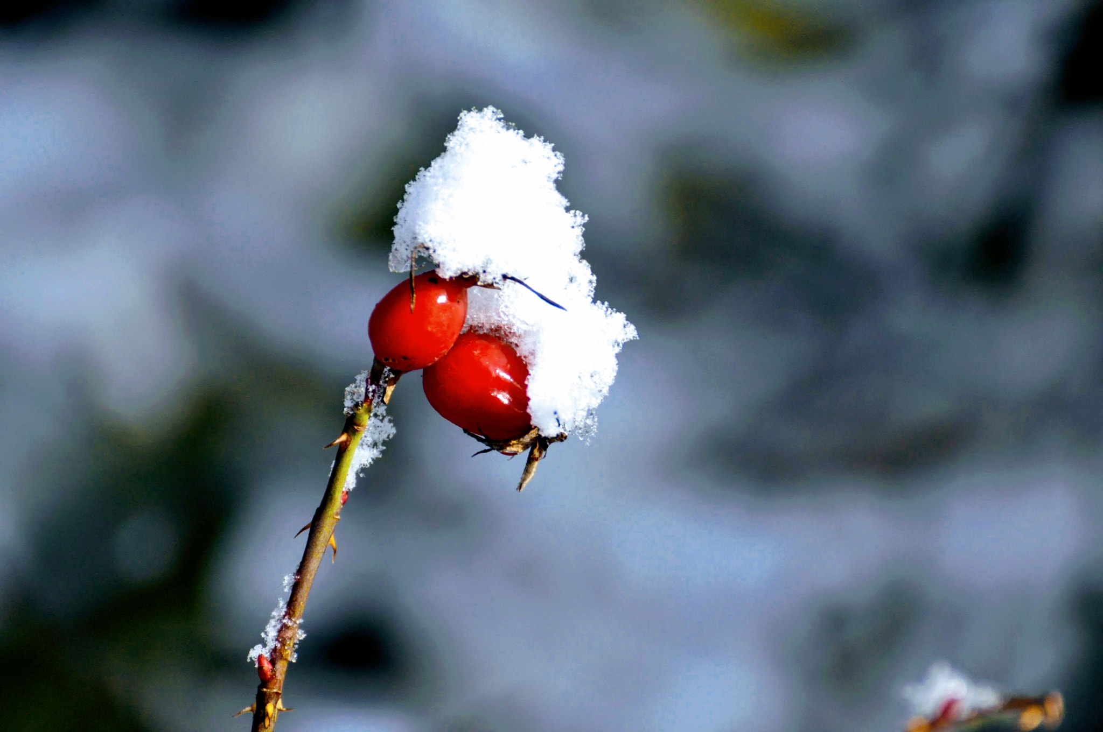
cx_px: 552
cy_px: 366
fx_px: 13770
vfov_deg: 3.0
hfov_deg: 4.6
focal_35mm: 450
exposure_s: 1/1600
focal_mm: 300
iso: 1000
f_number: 5.6
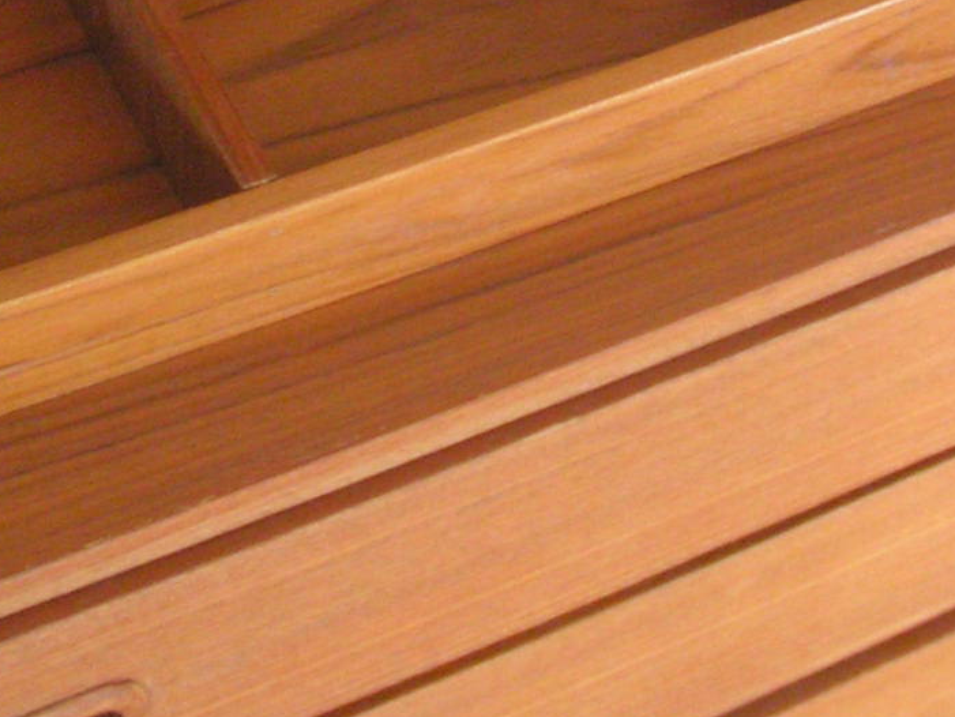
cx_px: 503
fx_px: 3063
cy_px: -127
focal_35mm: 111
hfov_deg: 17.7
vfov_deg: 13.0
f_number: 2.8
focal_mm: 5.8
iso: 200
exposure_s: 1/25
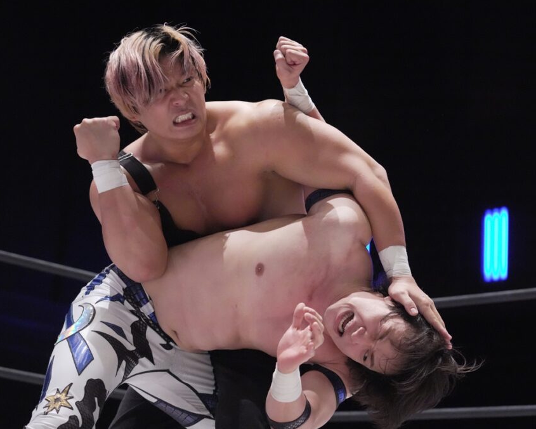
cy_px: 214
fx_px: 1570
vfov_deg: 15.5
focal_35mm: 99
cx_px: 282
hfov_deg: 19.4
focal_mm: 87
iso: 16000
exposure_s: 1/800
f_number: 4
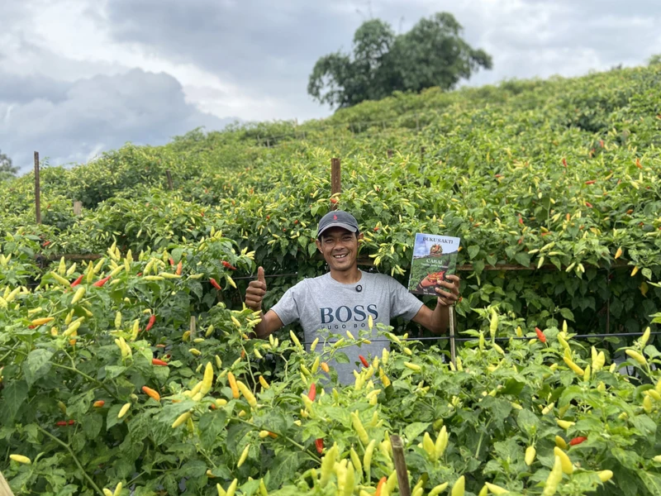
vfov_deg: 53.1
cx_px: 330
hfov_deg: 67.3
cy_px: 248
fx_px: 496
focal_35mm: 26
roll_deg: +1.8
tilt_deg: -3.0
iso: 32
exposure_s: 1/1754
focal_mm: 4.25
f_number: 1.8
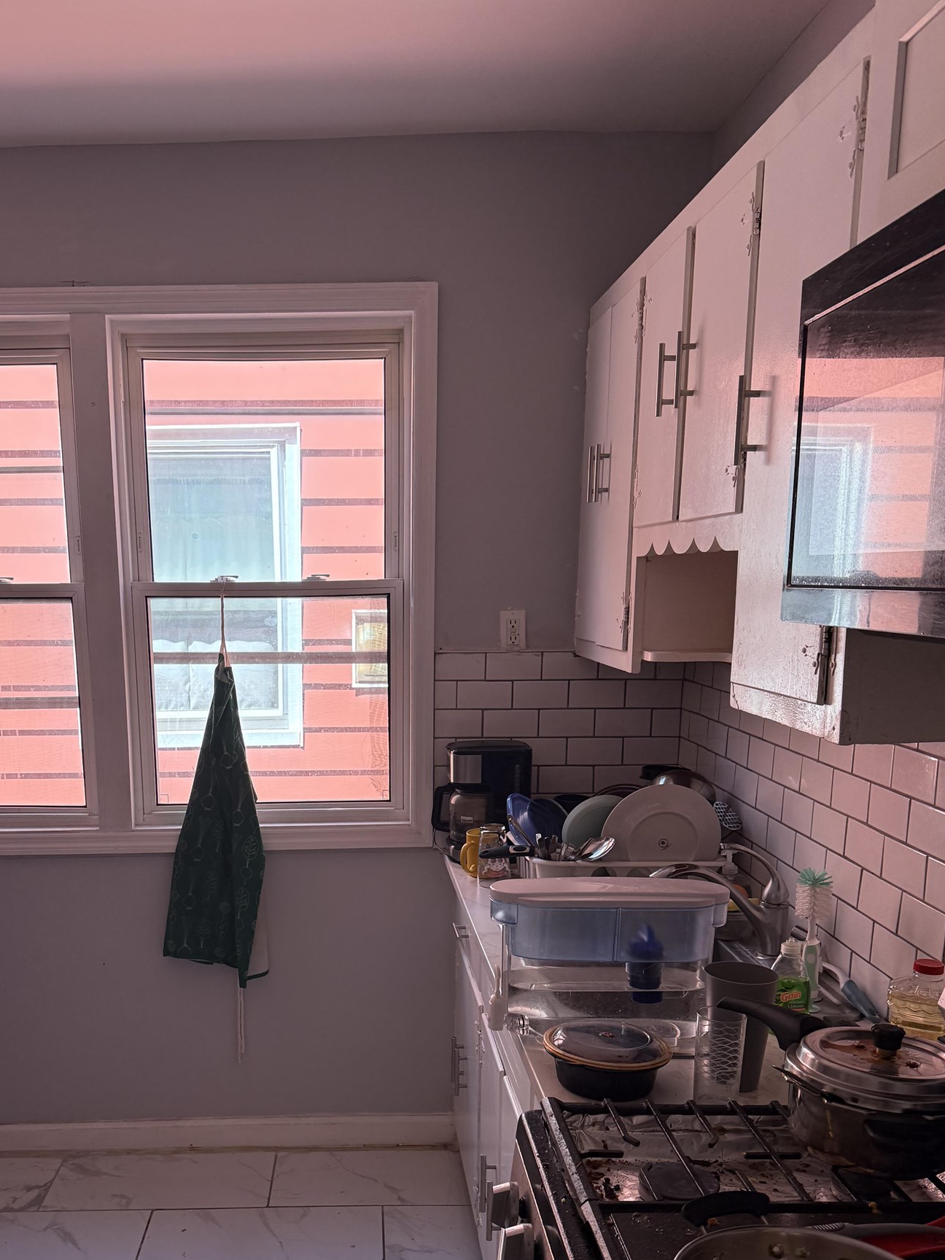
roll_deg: +0.3
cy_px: 824
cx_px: 376
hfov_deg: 43.9
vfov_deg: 55.8
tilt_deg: -11.1
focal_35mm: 32
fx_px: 1165
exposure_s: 1/234
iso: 160
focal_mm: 6.76
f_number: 1.78
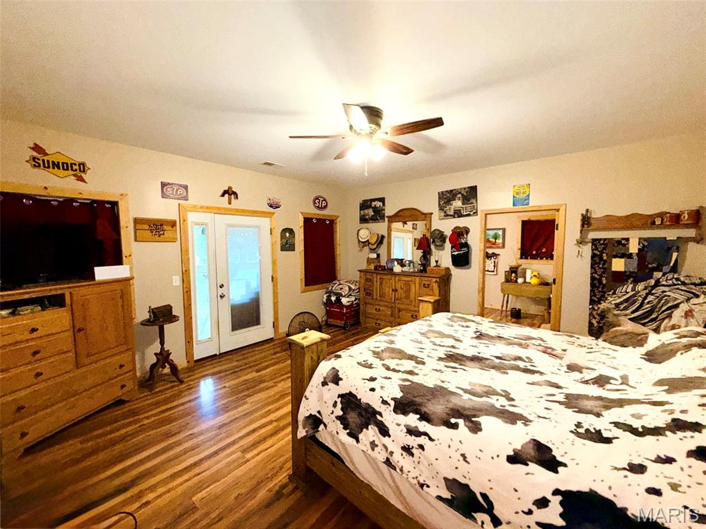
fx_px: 286
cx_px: 353
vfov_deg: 85.7
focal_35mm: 14
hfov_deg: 102.1
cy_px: 264
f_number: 2.2
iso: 160
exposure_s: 1/60
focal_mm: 2.22
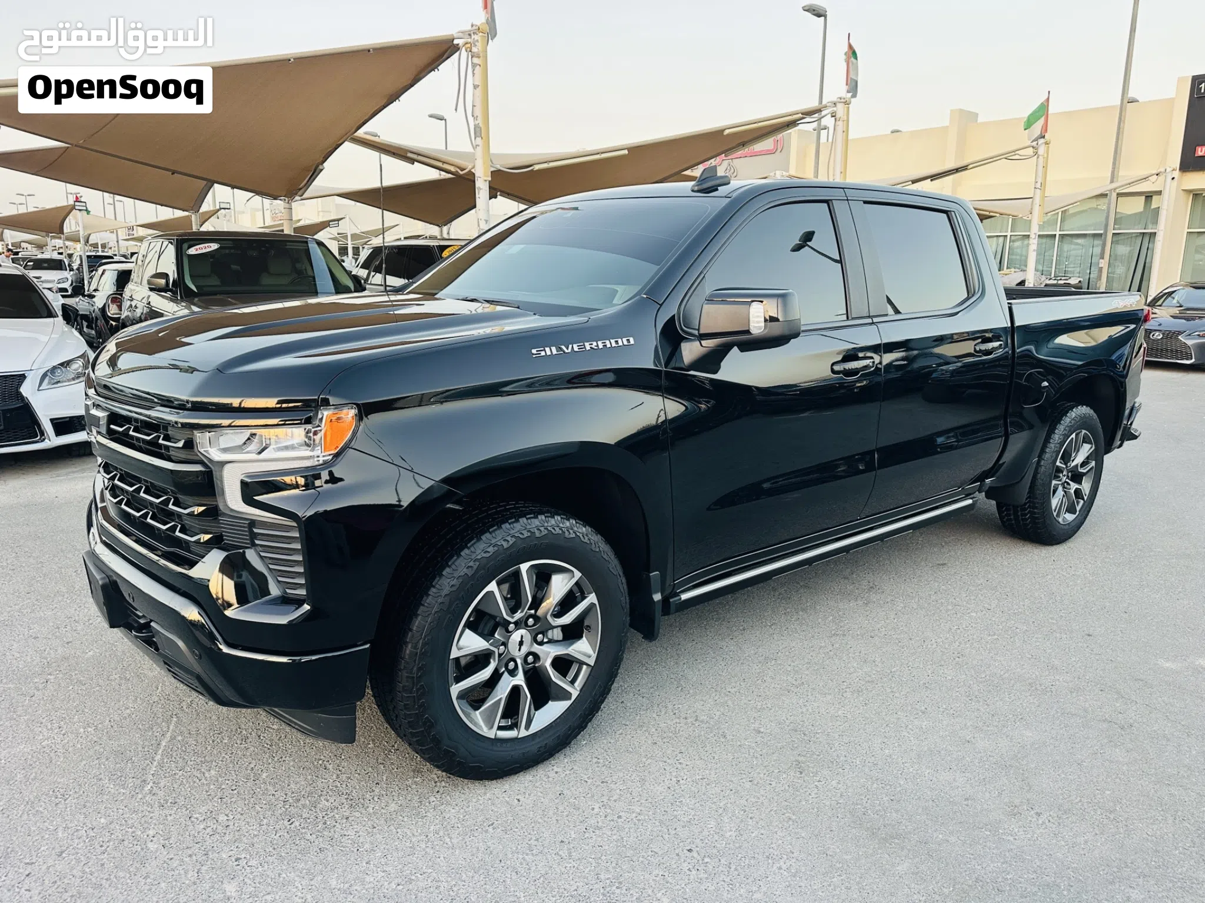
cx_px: 602
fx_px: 835
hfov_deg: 71.6
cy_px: 452
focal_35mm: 24
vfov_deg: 56.8
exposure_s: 1/121
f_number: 1.78
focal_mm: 6.86
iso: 160
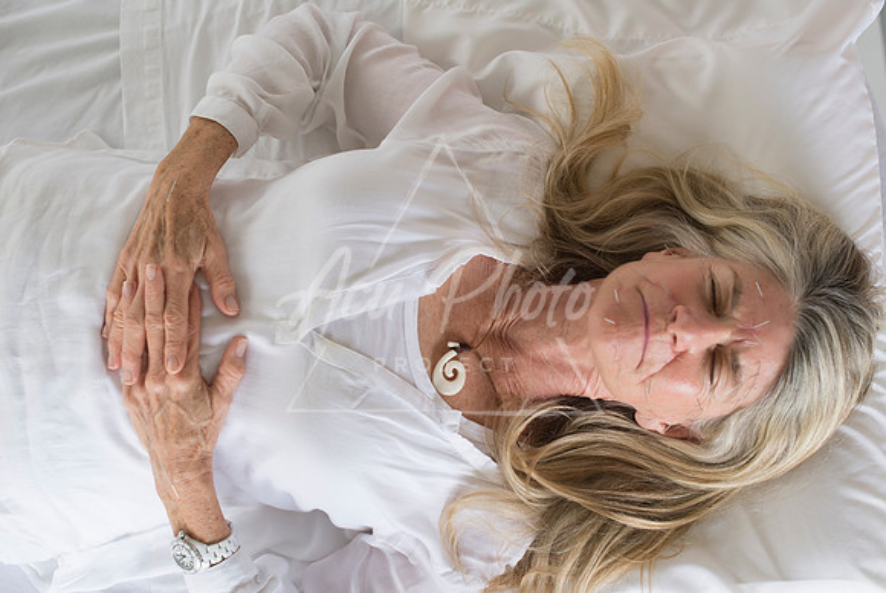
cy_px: 274
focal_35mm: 54
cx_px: 475
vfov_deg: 25.2
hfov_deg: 36.9
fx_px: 1326
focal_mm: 50
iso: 640
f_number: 4
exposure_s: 1/160
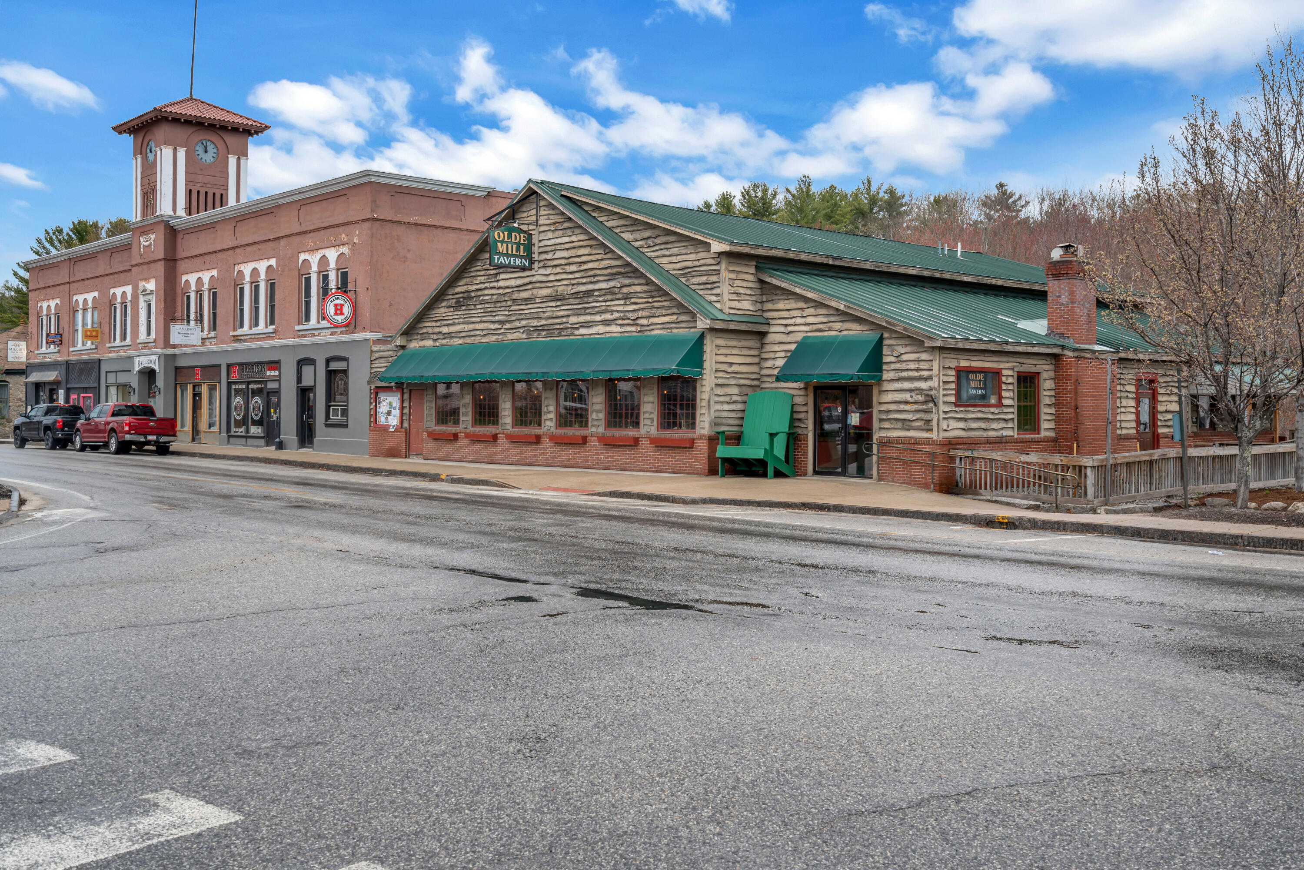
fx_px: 1268
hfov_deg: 54.4
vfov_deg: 37.9
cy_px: 435
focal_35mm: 35
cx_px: 652
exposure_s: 1/40
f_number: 8
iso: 125
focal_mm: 35
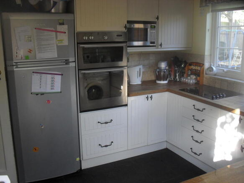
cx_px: 122
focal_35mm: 35
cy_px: 92
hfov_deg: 52.6
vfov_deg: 40.7
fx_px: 247
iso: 120
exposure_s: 1/45
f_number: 3.2
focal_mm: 6.3
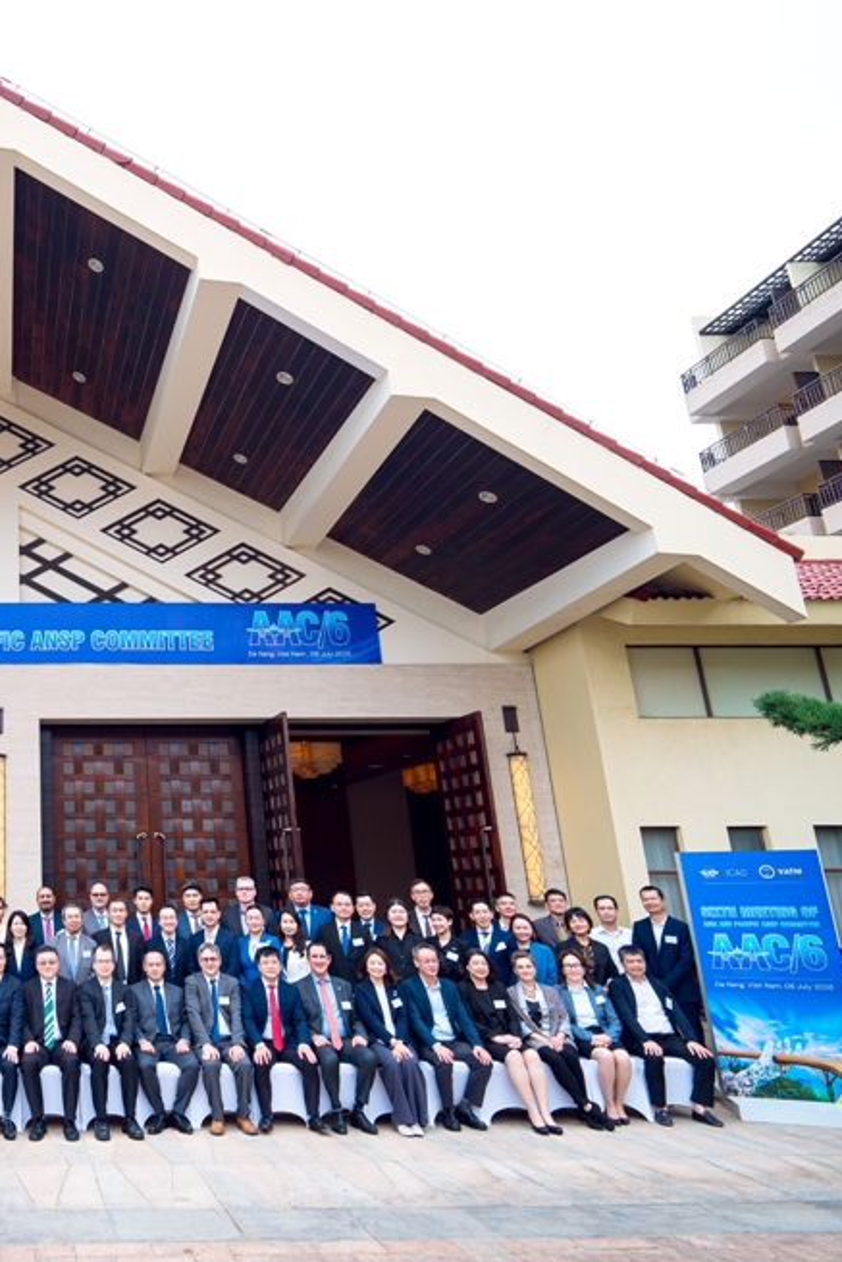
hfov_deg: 43.8
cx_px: -2
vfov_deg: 71.5
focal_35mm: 25
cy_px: 625
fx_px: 877
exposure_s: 1/200
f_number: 4
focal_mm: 16
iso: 160
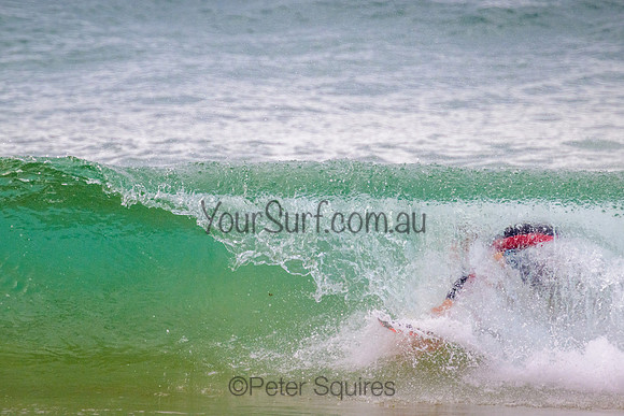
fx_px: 18751
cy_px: 135
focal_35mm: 1082
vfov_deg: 1.3
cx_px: 312
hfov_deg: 1.9
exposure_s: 1/2000
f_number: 11
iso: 1600
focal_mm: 800
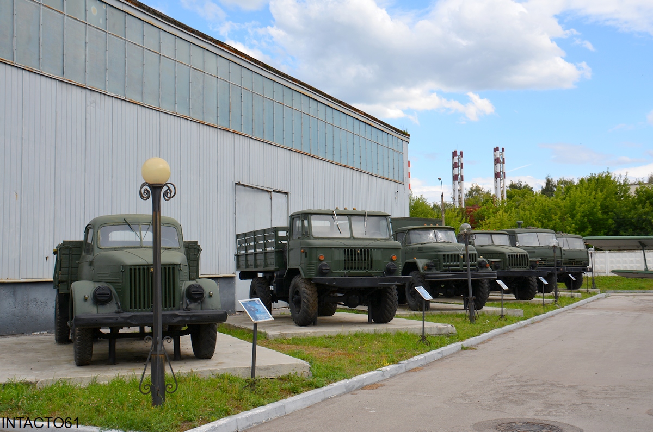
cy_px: 216
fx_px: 706
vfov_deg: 34.1
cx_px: 326
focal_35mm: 39
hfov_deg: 49.6
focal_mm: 26
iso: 125
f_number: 8
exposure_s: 1/250
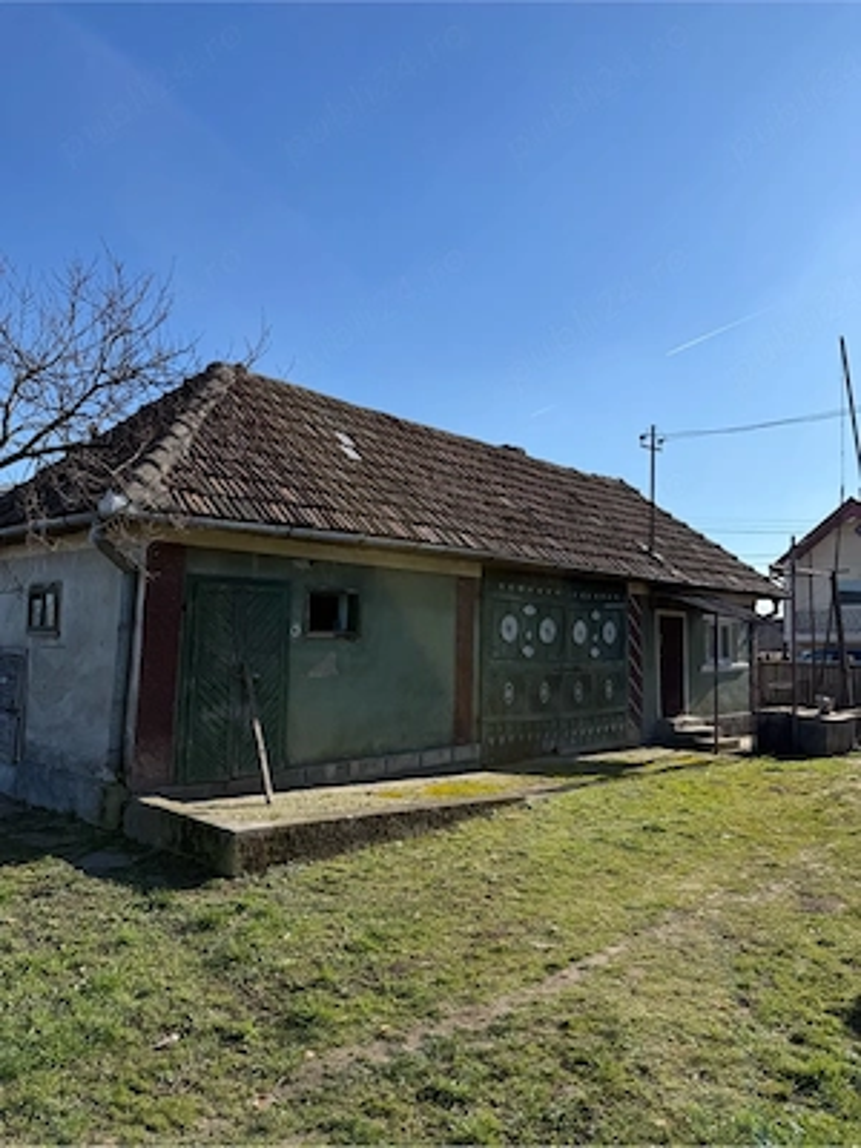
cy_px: 574
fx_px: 796
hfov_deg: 56.8
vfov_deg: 71.6
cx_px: 430
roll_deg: -1.7
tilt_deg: +6.8
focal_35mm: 24
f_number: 1.78
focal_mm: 6.76
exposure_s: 1/4405
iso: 80
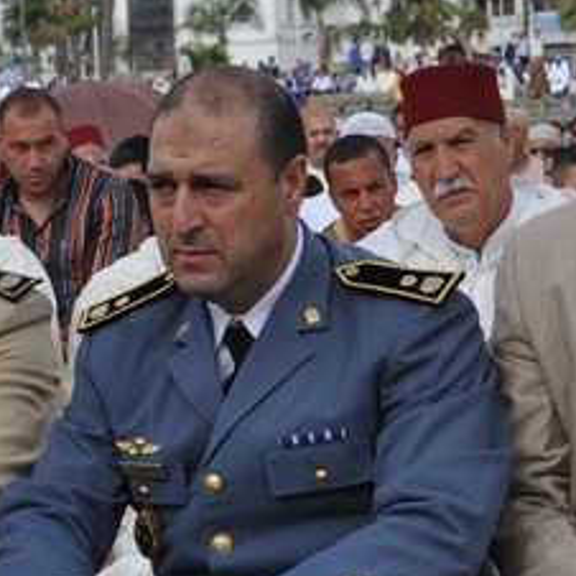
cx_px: 234
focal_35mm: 198
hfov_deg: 8.8
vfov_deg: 8.8
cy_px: 312
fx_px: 3731
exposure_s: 1/320
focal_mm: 55
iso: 200
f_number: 9
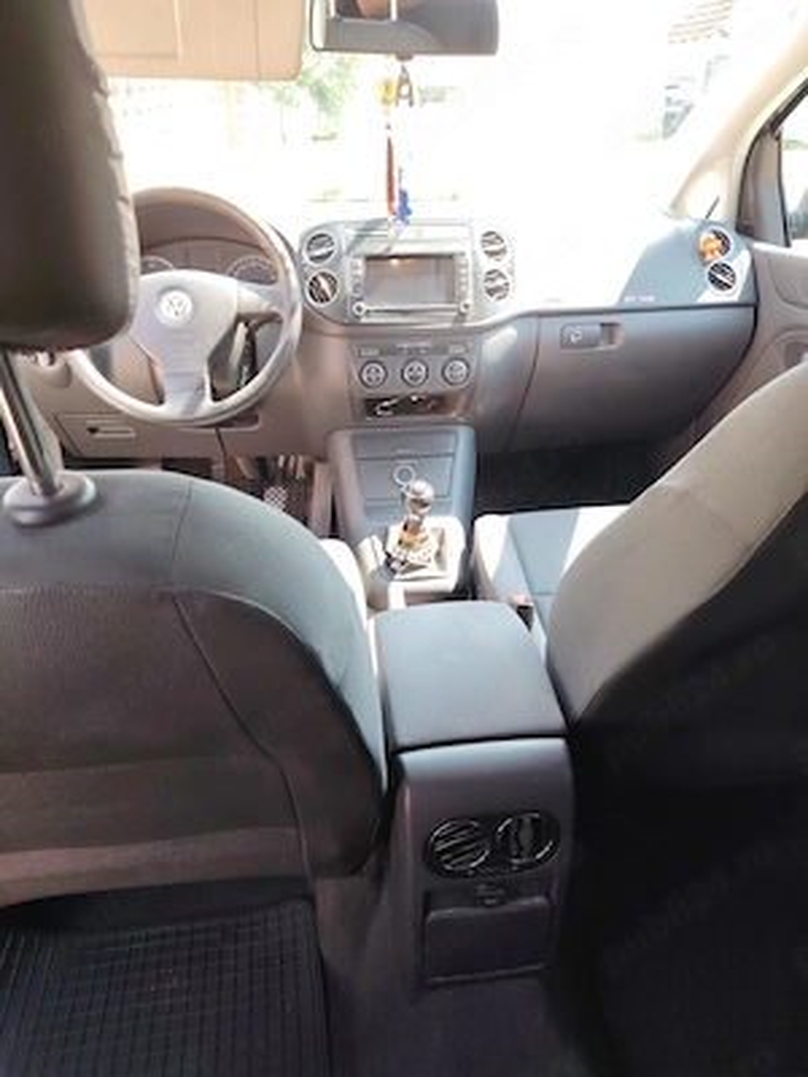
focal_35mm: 24
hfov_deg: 56.8
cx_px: 404
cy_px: 538
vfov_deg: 71.6
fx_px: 747
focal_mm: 5.25
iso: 124
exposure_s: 1/33.3
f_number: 1.75
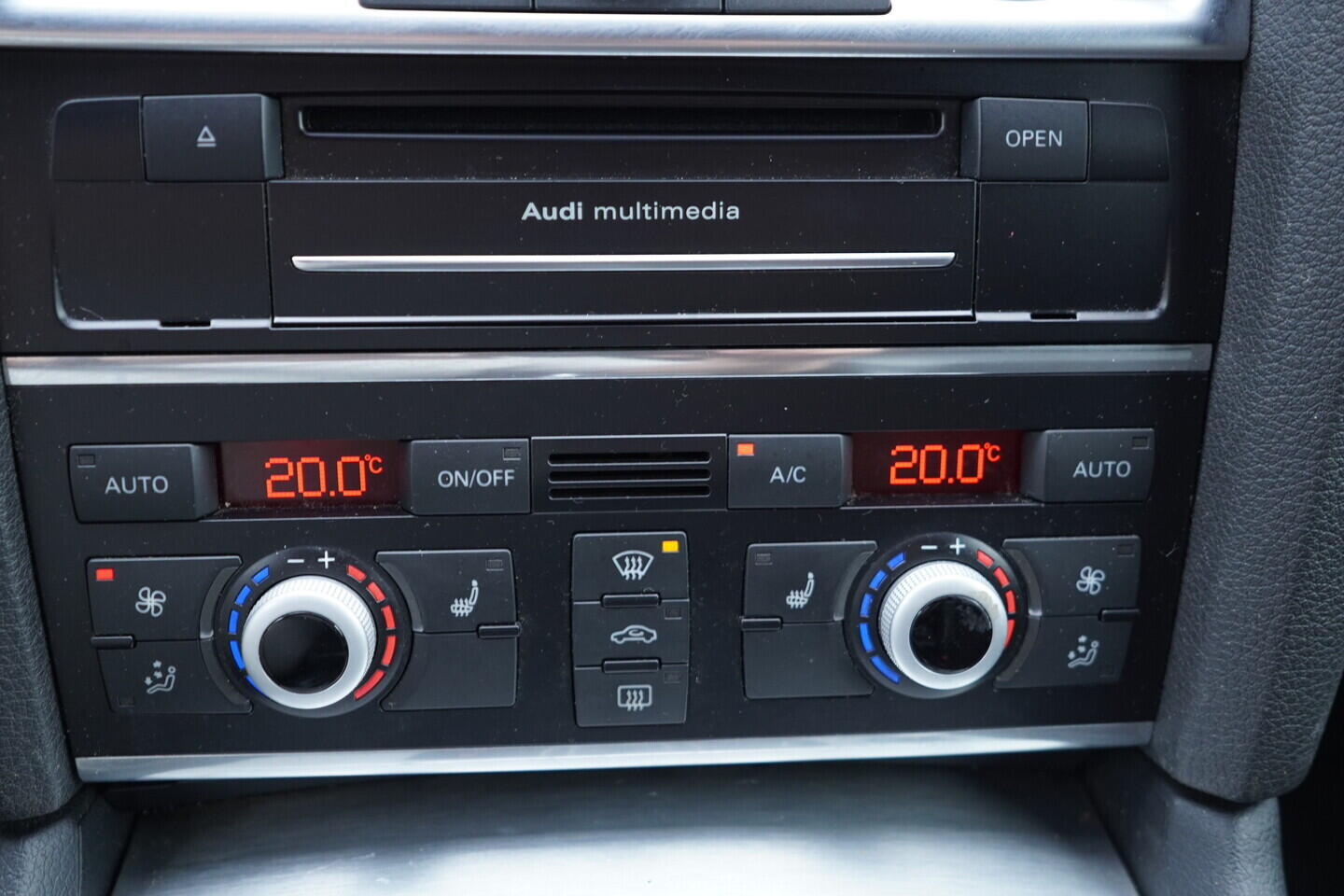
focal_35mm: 36
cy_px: 448
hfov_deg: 53.1
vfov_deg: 36.9
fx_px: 1344
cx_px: 672
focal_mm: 24
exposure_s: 1/40
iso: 640
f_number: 2.8
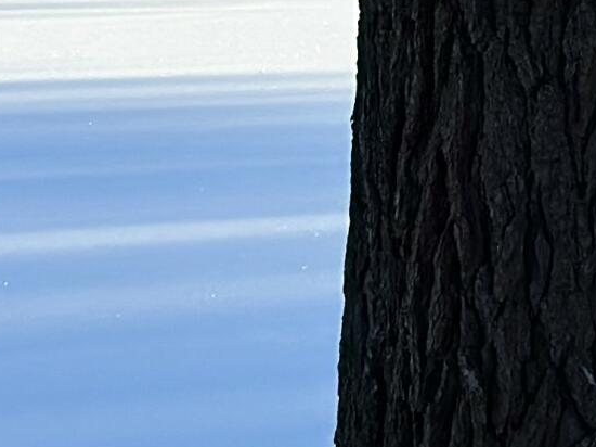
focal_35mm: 262
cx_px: 1350
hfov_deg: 7.2
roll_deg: +1.8
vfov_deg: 5.6
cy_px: -174
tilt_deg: -0.7
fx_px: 4509
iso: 80
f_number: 1.78
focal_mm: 6.86
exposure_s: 1/4184
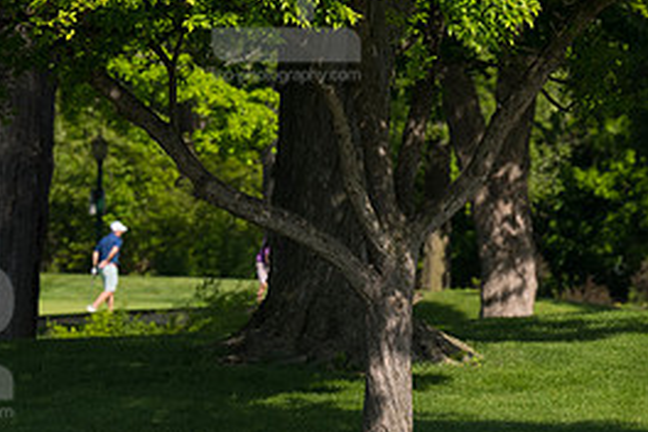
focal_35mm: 658
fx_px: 11843
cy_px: 334
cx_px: -61
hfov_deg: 3.1
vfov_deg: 2.1
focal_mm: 200
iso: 320
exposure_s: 1/1600
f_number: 5.6
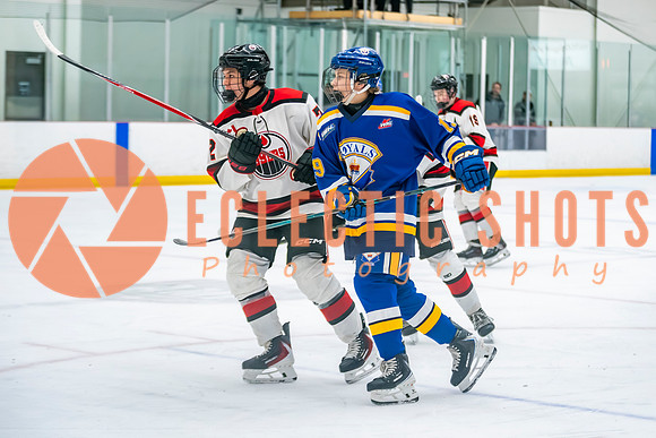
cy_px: 181
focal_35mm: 107
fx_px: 1956
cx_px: 386
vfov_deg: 12.8
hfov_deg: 19.0
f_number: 2.8
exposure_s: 1/640
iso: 3200
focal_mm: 85
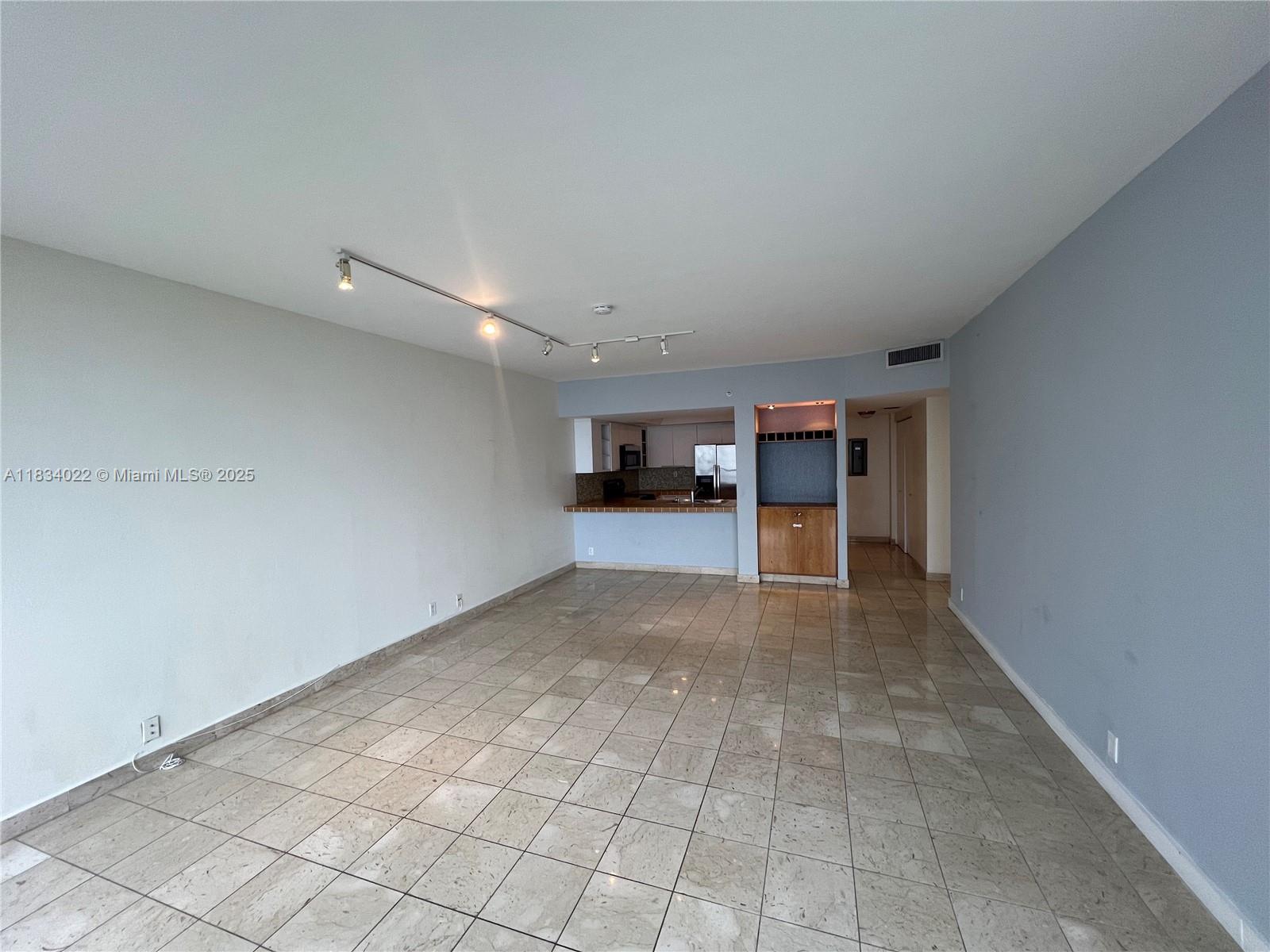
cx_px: 635
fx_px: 477
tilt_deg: -3.1
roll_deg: +2.0
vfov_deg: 89.9
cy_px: 476
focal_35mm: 13
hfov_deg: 106.2
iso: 125
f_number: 1.8
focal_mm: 1.57
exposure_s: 1/120
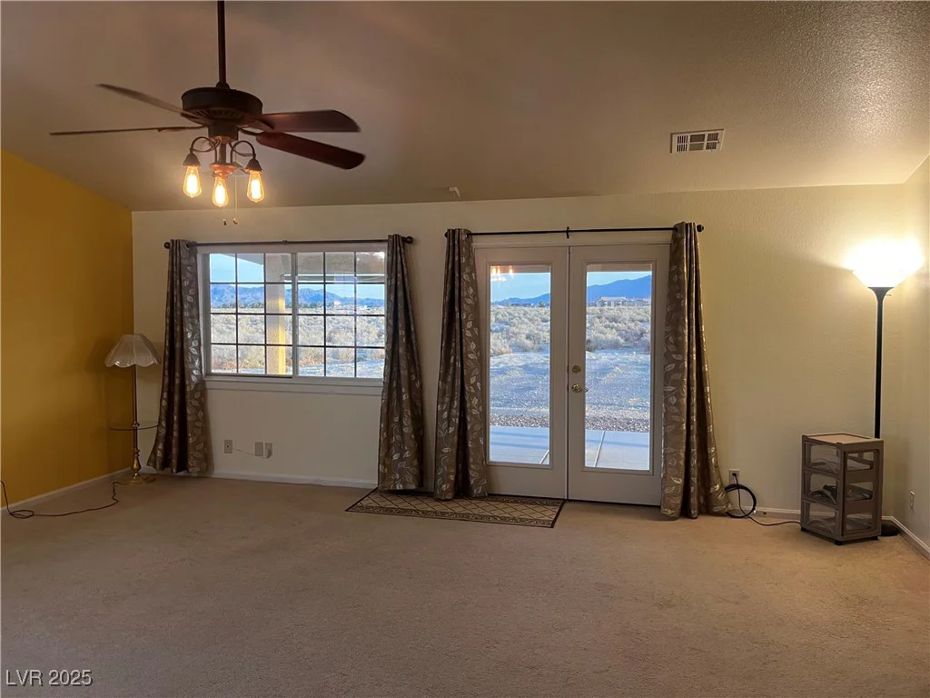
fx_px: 699
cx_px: 465
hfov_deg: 67.3
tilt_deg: -2.4
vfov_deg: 53.1
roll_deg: -0.3
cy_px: 349
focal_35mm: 26
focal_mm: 5.1
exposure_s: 1/60
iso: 100
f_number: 1.6
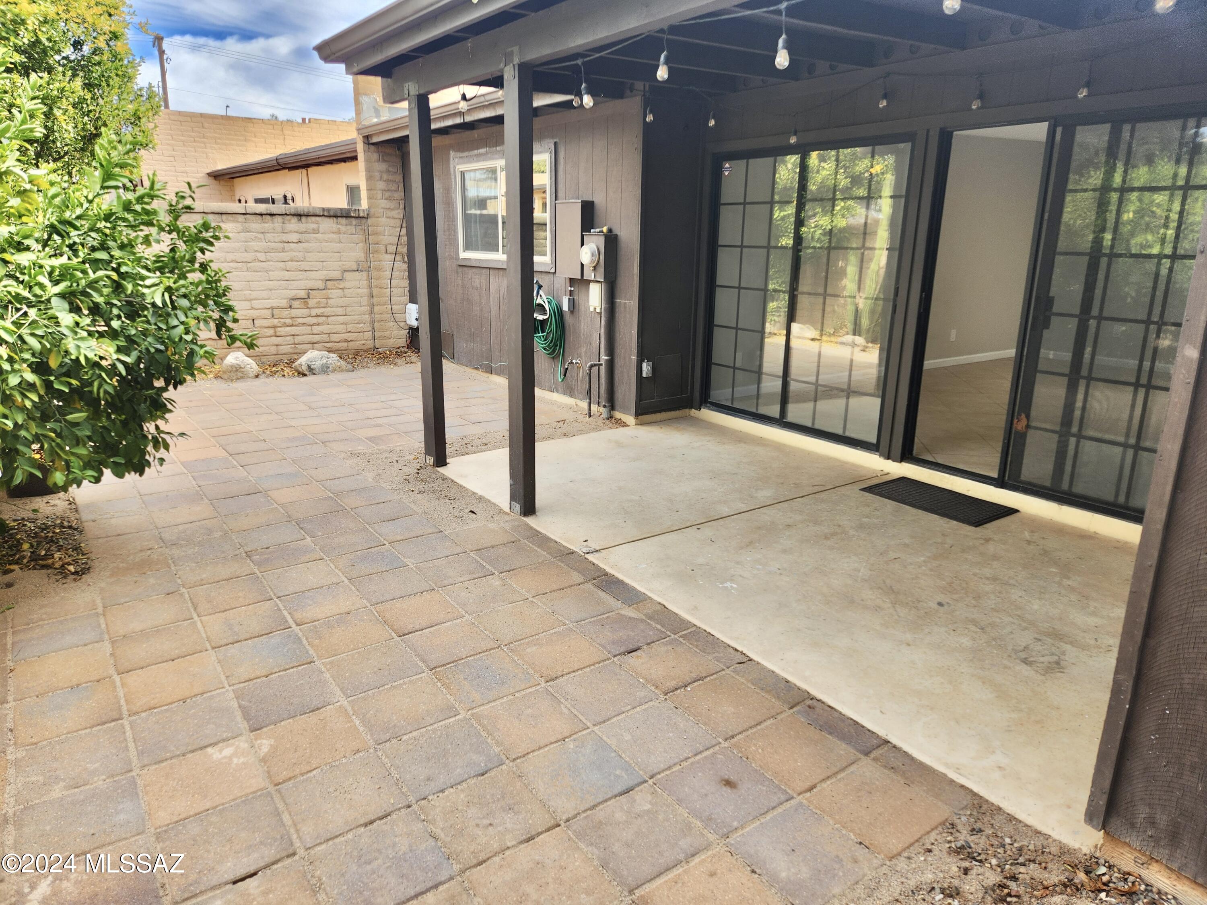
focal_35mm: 23
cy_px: 452
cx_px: 604
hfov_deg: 73.9
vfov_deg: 58.9
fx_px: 802
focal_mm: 5.4
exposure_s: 1/195
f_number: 1.8
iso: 20
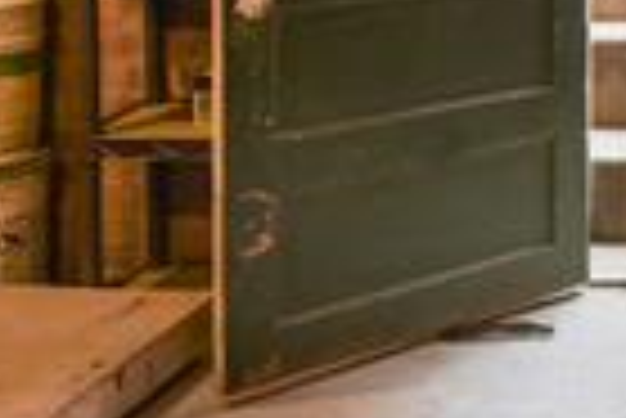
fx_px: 1358
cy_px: -153
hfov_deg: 23.1
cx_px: 806
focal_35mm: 78
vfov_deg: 16.4
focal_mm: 17
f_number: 8
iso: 1250
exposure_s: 1/20
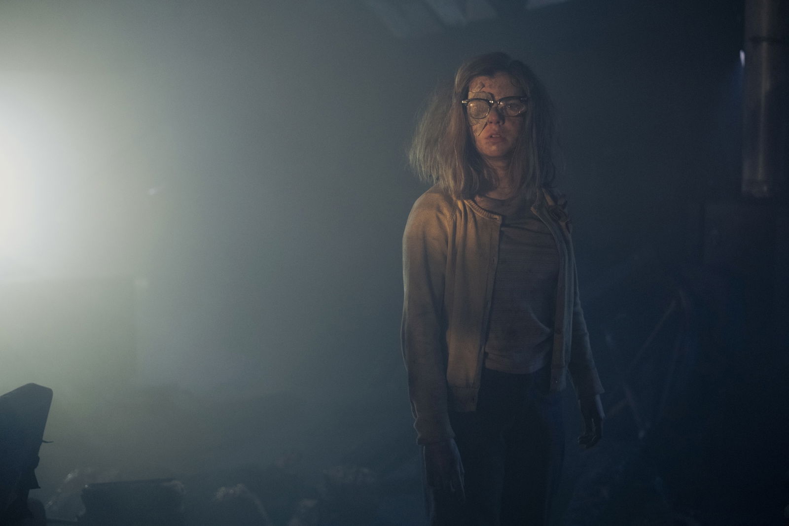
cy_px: 263
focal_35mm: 50
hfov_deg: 39.6
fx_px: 1096
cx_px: 394
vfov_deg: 27.0
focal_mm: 33
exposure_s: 1/125
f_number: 2
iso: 3200
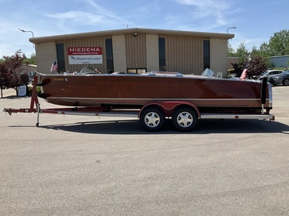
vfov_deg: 44.1
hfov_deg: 56.8
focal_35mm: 32
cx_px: 149
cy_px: 102
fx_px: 267
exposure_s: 1/2058
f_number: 1.8
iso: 25
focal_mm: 3
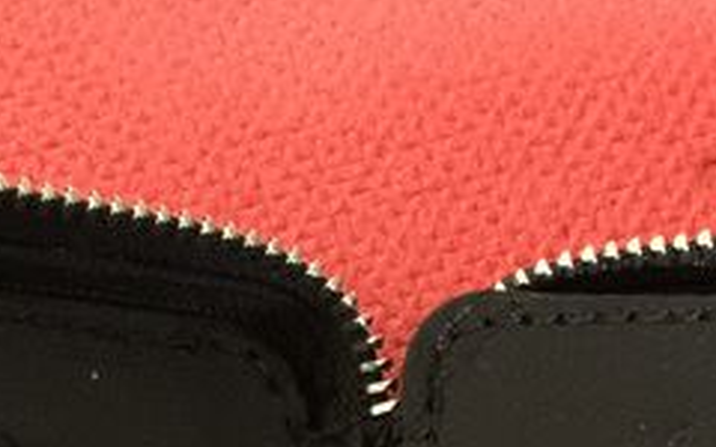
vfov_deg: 9.4
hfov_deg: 16.3
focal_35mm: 128
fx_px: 2498
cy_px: 971
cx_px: 370
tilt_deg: -84.1
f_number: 2.2
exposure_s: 1/8
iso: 200
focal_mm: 4.15
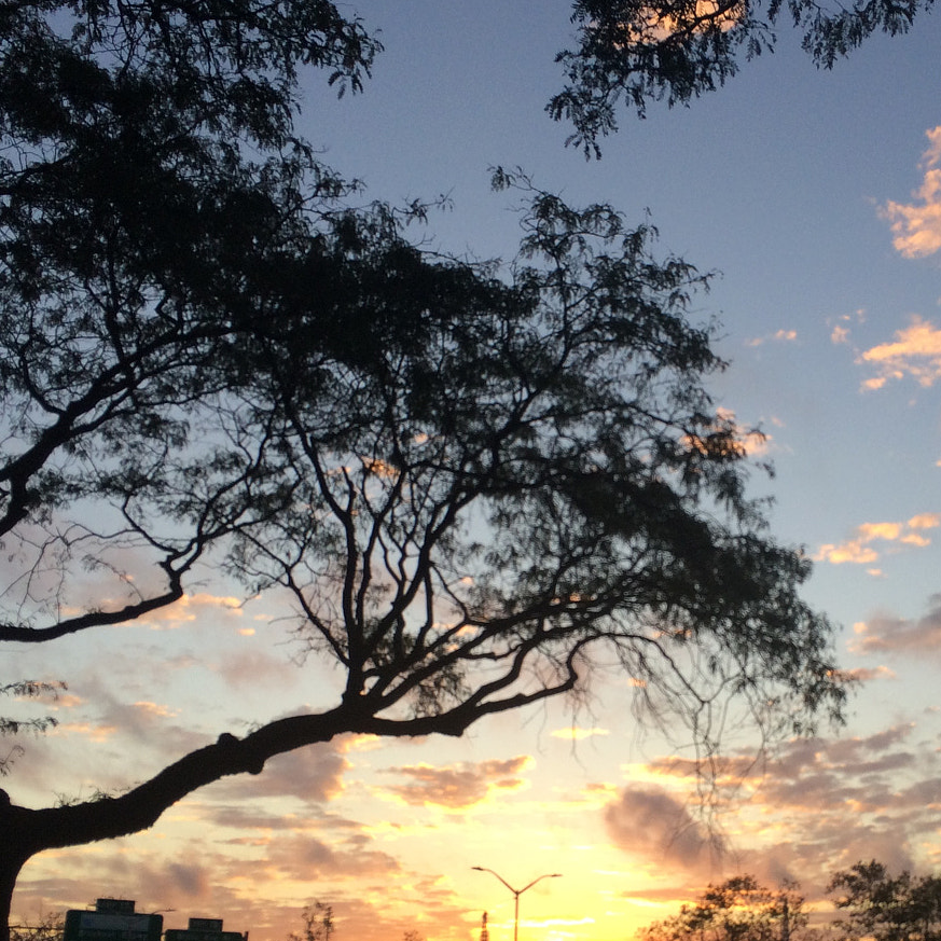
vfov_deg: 35.9
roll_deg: -1.8
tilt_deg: +16.5
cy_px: 577
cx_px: 690
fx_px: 1445
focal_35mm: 47
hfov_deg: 35.4
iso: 50
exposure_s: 1/471
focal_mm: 4.15
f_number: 2.2
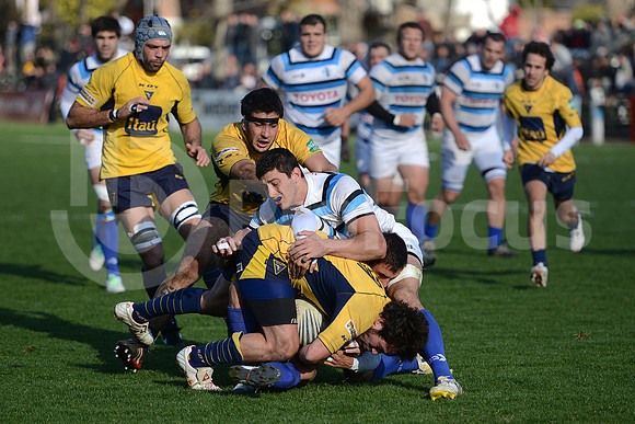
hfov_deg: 11.7
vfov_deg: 7.9
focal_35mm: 175
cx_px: 318
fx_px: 3087
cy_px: 212
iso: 250
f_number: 2.8
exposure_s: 1/2000
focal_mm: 175
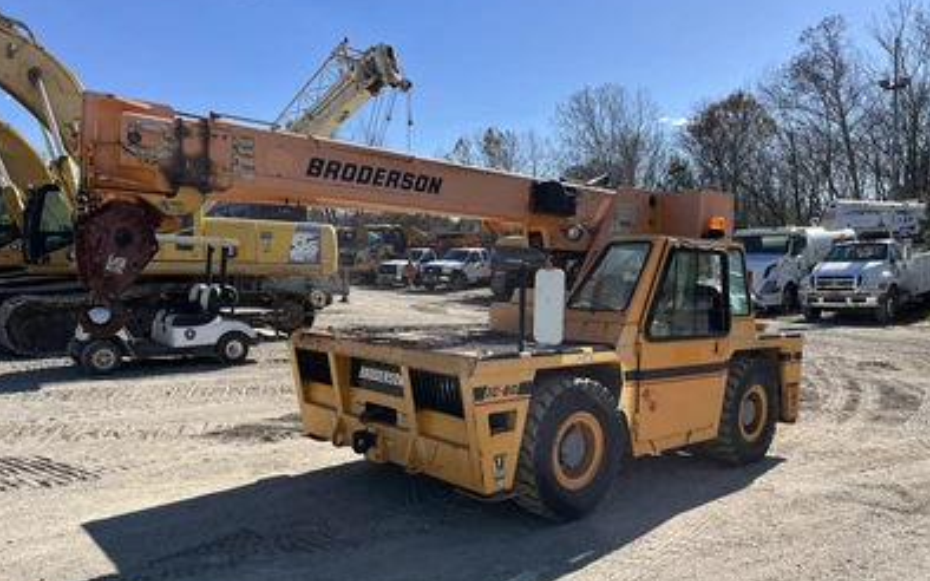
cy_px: 324
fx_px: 709
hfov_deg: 66.5
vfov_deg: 44.4
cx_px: 463
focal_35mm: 28
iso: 50
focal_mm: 5.1
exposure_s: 1/2755
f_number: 1.6
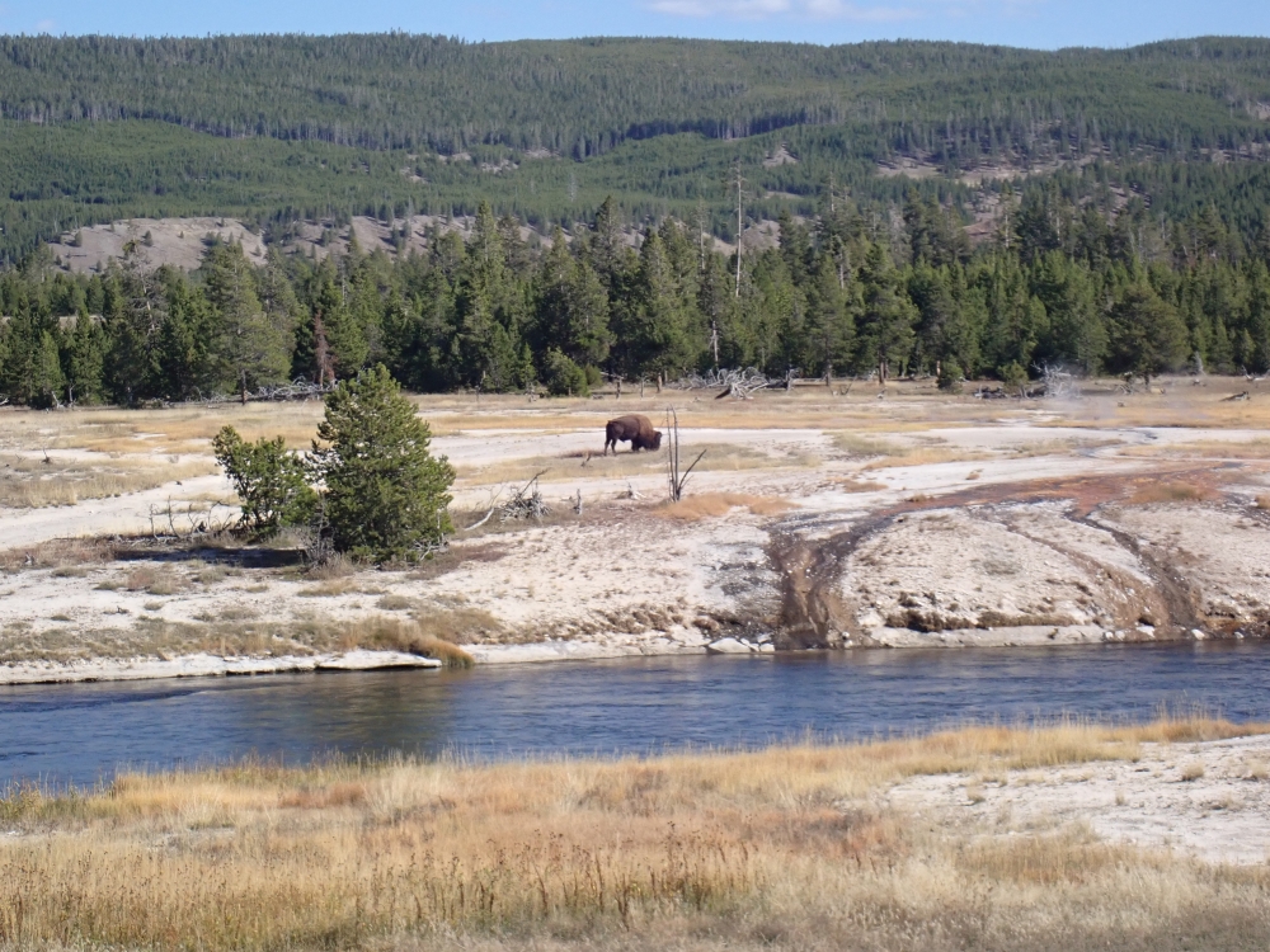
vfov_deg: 14.8
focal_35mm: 100
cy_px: 476
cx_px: 635
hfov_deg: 19.6
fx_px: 3669
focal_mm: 18
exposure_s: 1/100
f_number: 18
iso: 320
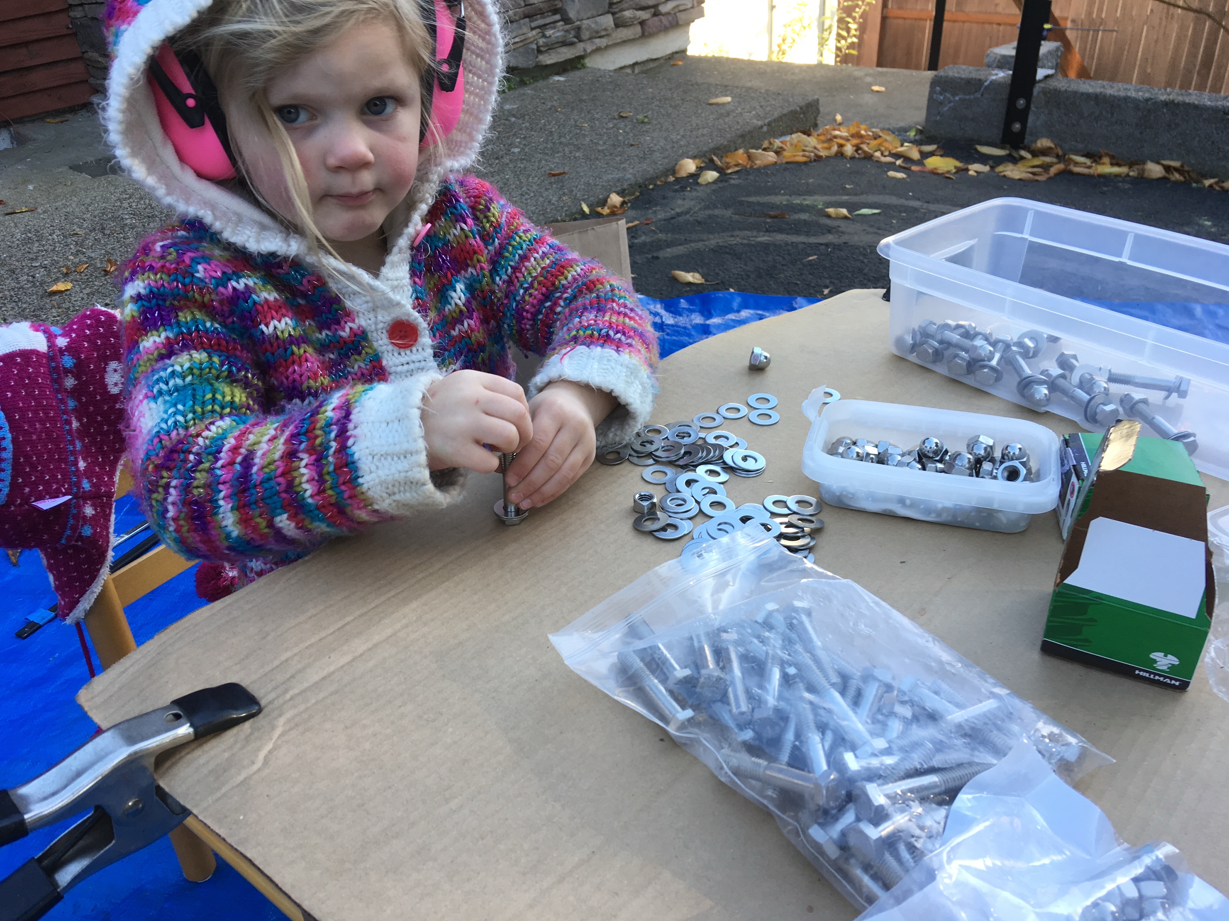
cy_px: 460
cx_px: 614
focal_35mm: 29
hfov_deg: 61.7
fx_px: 1030
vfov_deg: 48.2
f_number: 2.2
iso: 25
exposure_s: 1/120
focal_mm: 4.15
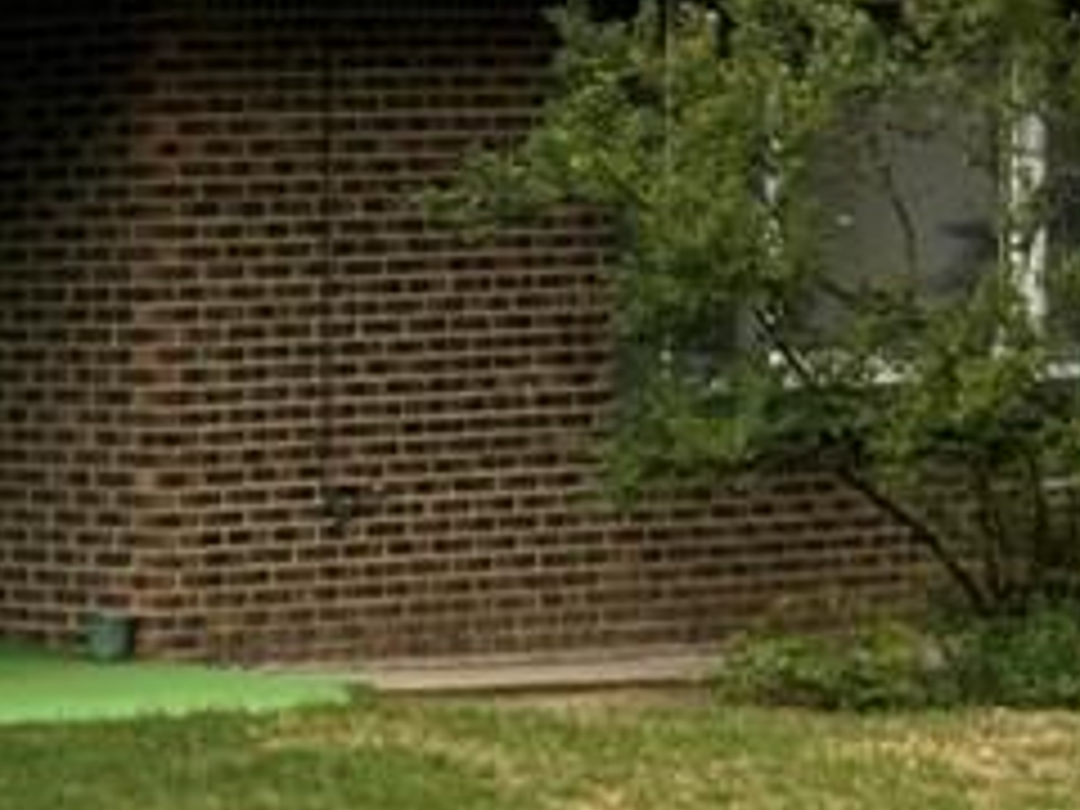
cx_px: -1017
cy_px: 526
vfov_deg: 8.6
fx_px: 5398
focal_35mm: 173
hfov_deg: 10.6
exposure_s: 1/1266
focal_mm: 5.7
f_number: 1.5
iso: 50
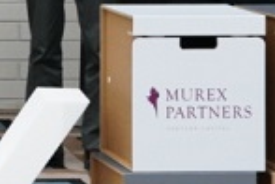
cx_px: -423
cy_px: -261
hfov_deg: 7.3
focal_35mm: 263
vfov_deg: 5.1
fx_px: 2007
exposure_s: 1/125
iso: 1000
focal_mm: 34.1
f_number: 4
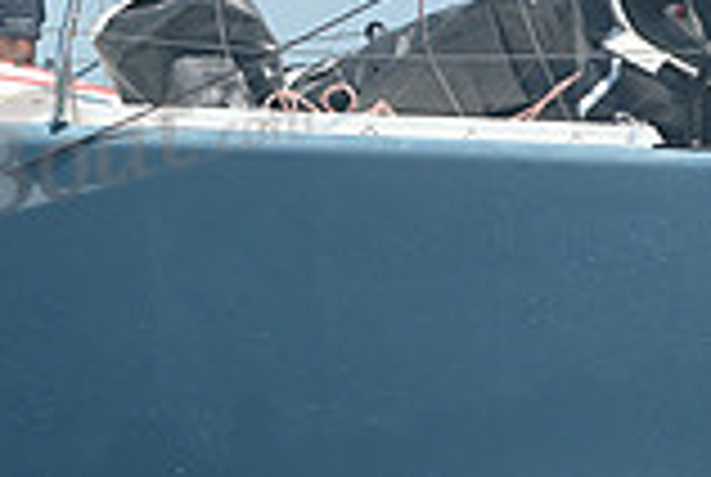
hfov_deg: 4.1
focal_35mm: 495
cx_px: -549
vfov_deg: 2.8
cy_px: 11
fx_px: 9795
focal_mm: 135
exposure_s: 1/1000
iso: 320
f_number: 6.3
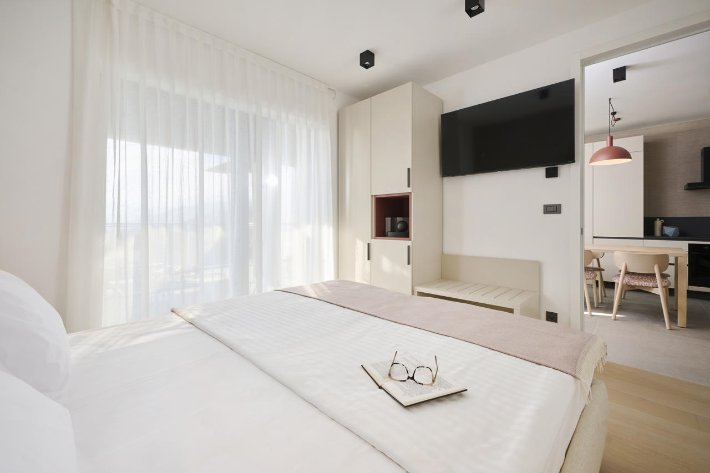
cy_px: 236
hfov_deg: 100.4
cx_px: 355
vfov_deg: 77.3
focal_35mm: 15
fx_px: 296
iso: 64
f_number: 8
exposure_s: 1/20
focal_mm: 15
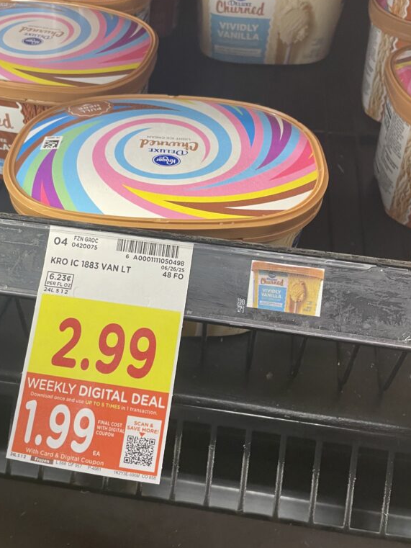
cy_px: 244
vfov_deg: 52.5
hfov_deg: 40.7
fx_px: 554
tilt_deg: -37.7
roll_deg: -1.3
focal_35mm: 35
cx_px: 189
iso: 80
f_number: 1.6
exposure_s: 1/60
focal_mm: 4.2
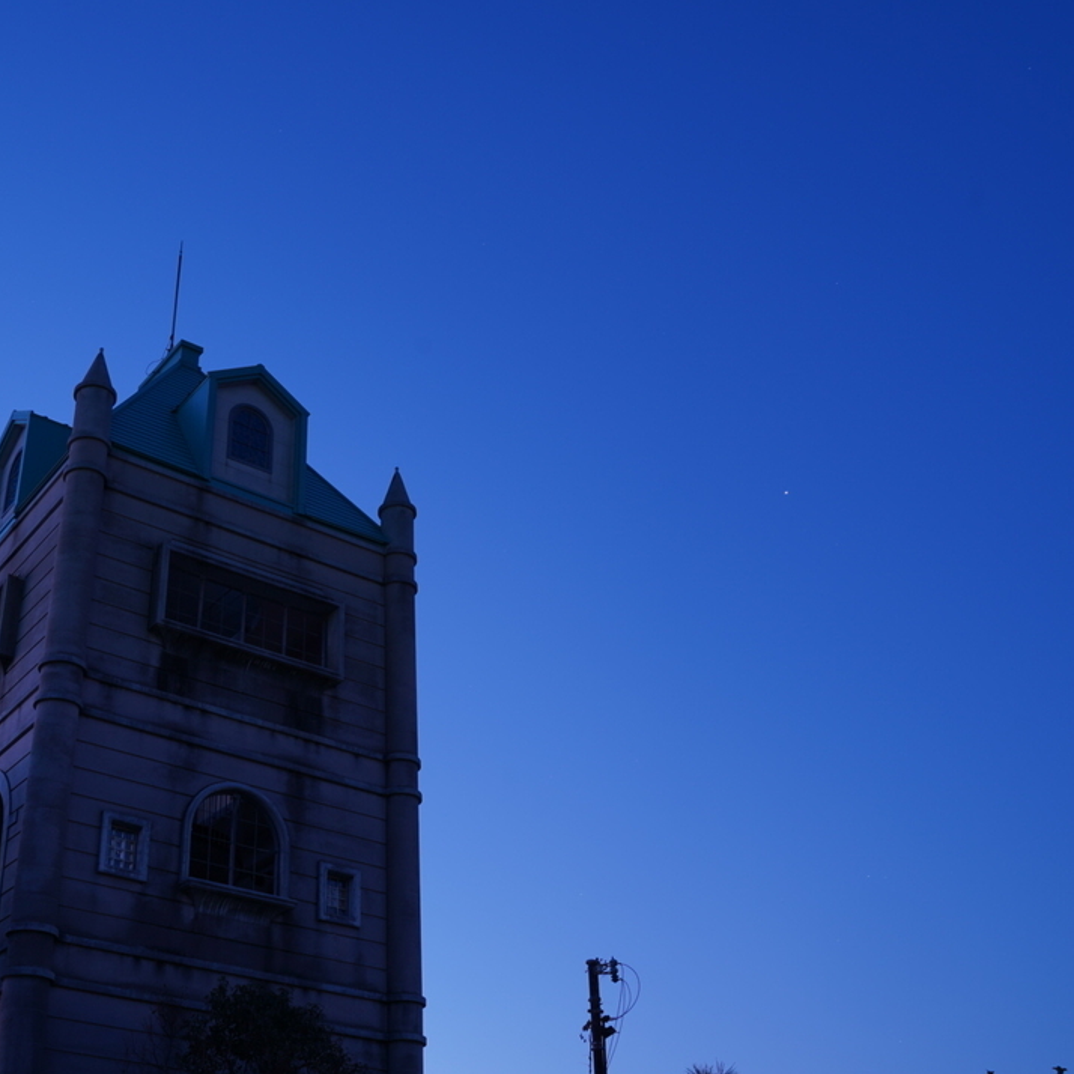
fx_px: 1404
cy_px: 582
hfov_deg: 41.2
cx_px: 343
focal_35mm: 40
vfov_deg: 41.8
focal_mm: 28
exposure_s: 14
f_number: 9
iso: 100
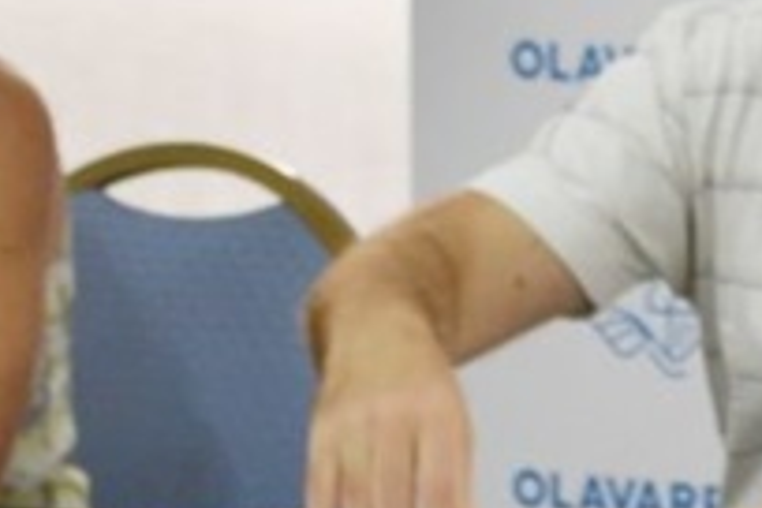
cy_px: -30
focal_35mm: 317
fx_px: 6709
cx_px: 1438
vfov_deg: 4.3
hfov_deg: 6.3
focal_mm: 48
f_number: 5.3
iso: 400
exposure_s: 1/60
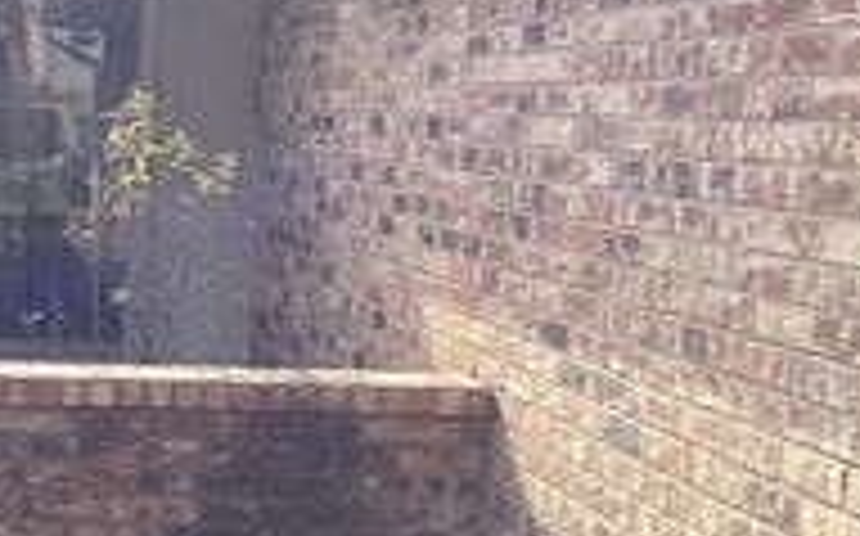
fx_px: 2014
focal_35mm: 86
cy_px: 381
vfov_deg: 15.1
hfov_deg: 22.2
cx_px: -180
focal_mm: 3.3
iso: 25
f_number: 2.4
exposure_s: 1/570
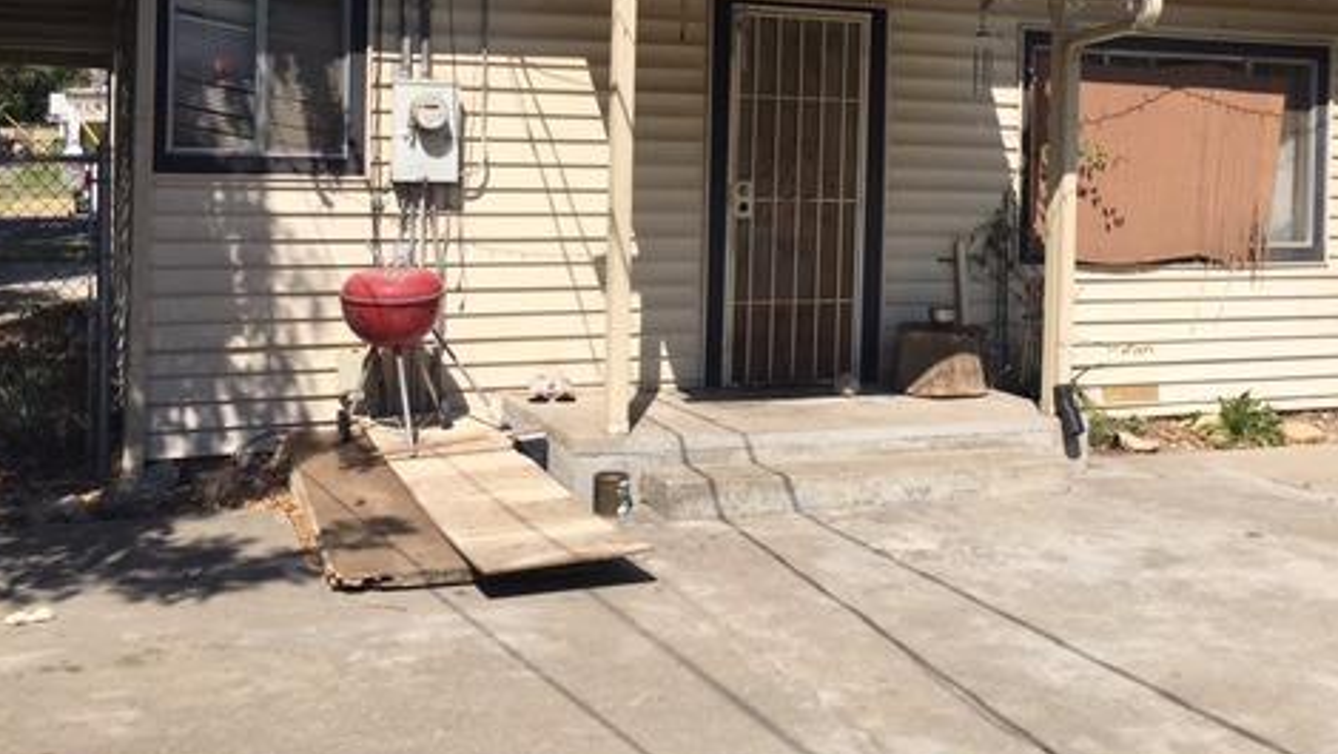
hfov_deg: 47.2
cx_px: 749
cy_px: 159
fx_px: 1526
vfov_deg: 27.3
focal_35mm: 43
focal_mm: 4.15
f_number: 2.2
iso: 25
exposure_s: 1/2262
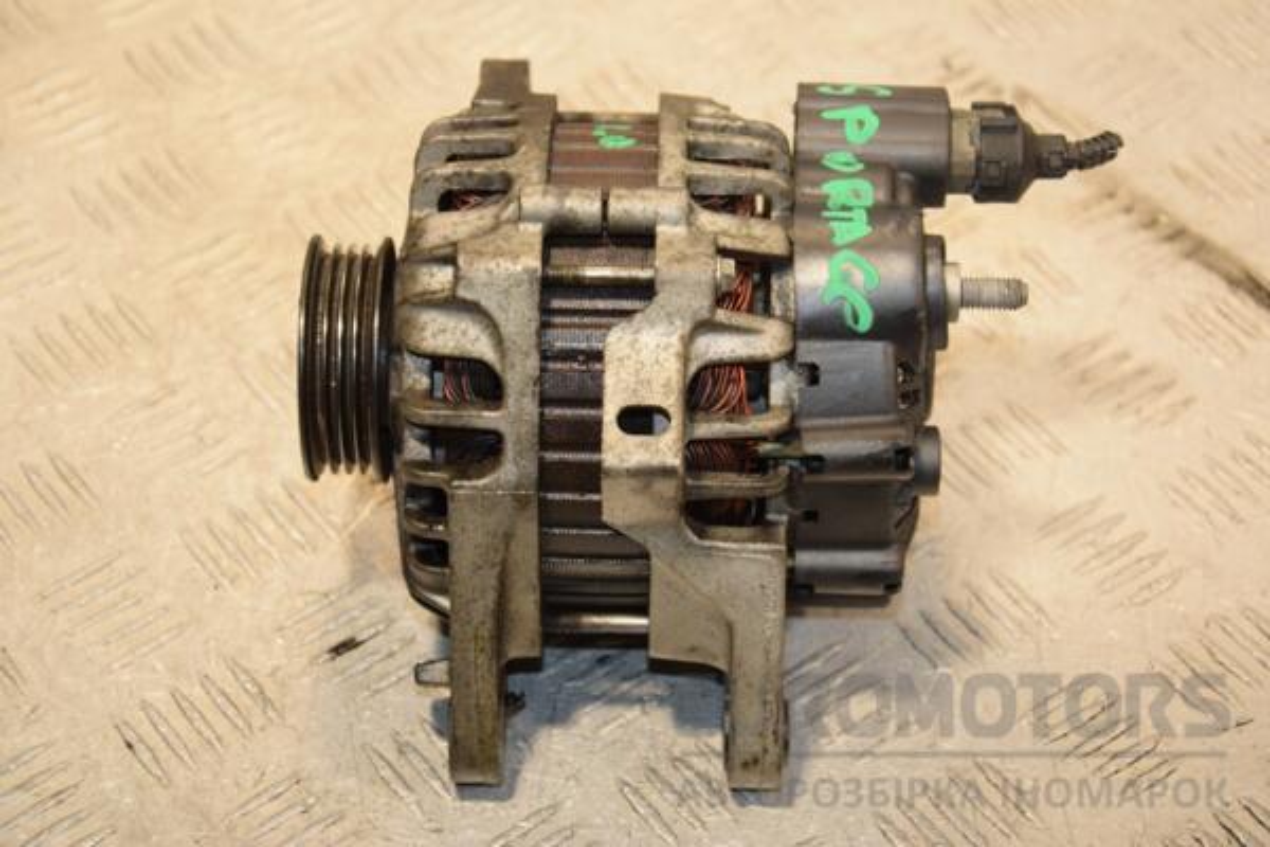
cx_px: 635
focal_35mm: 87
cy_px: 424
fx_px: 3069
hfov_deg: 23.4
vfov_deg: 15.7
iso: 800
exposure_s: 1/200
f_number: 5.6
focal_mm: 58
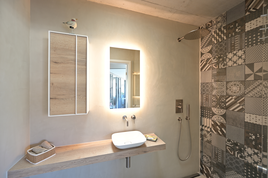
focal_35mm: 14
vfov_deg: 81.1
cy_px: 89
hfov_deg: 104.3
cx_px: 134
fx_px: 104
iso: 125
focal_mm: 14
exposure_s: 1/3
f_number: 6.3
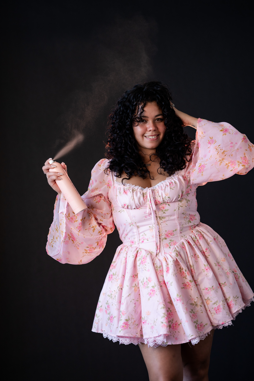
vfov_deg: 23.9
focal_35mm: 85
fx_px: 900
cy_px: 190
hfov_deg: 16.1
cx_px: 127
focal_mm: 85
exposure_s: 1/400
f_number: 2.2
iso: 500
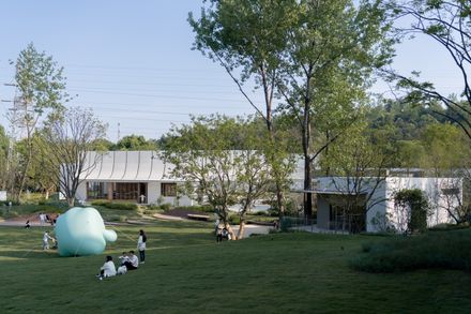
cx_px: 236
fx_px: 379
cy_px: 157
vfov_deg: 44.9
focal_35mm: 29
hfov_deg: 63.7
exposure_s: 1/640
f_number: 4
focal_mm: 29
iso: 100
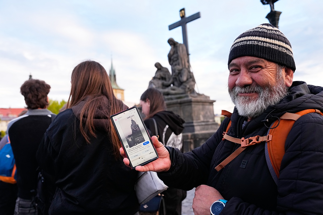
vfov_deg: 49.6
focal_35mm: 26
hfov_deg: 69.4
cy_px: 108
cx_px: 162
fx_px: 233
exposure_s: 1/1000
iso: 1250
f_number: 4
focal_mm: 26
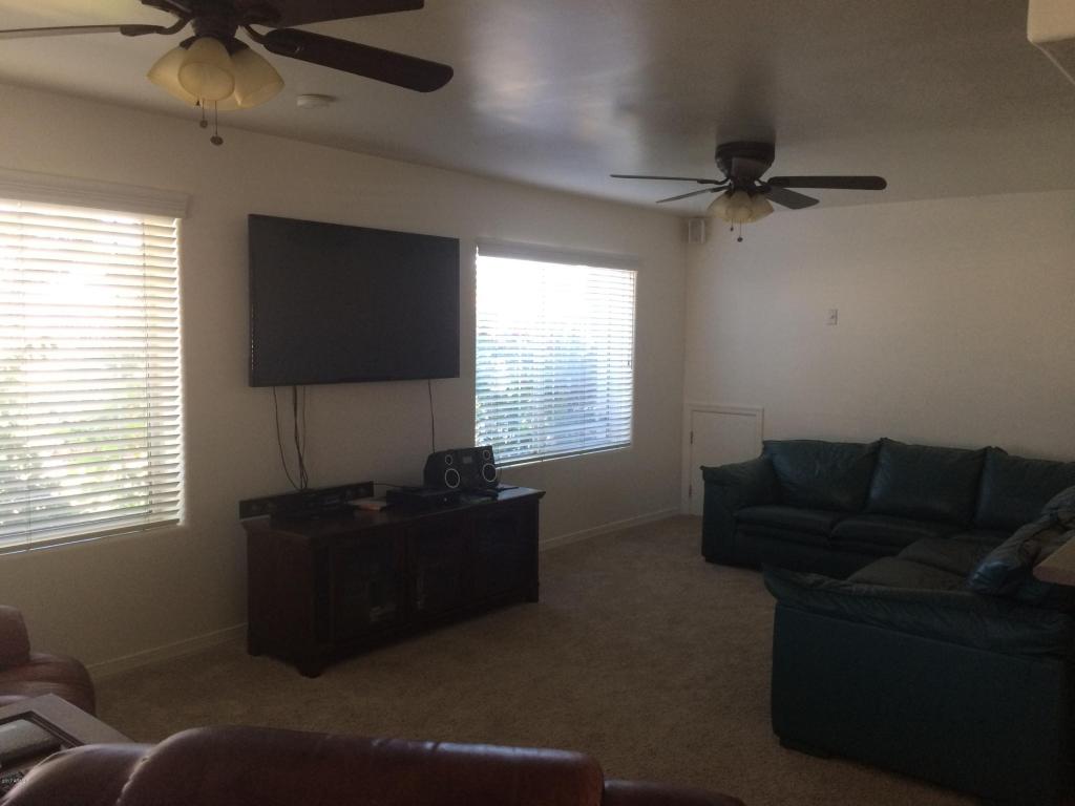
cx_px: 538
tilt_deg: -5.9
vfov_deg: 48.2
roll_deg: +1.5
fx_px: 901
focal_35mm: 29
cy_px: 403
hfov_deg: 61.7
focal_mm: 4.15
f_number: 2.2
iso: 125
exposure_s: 1/30
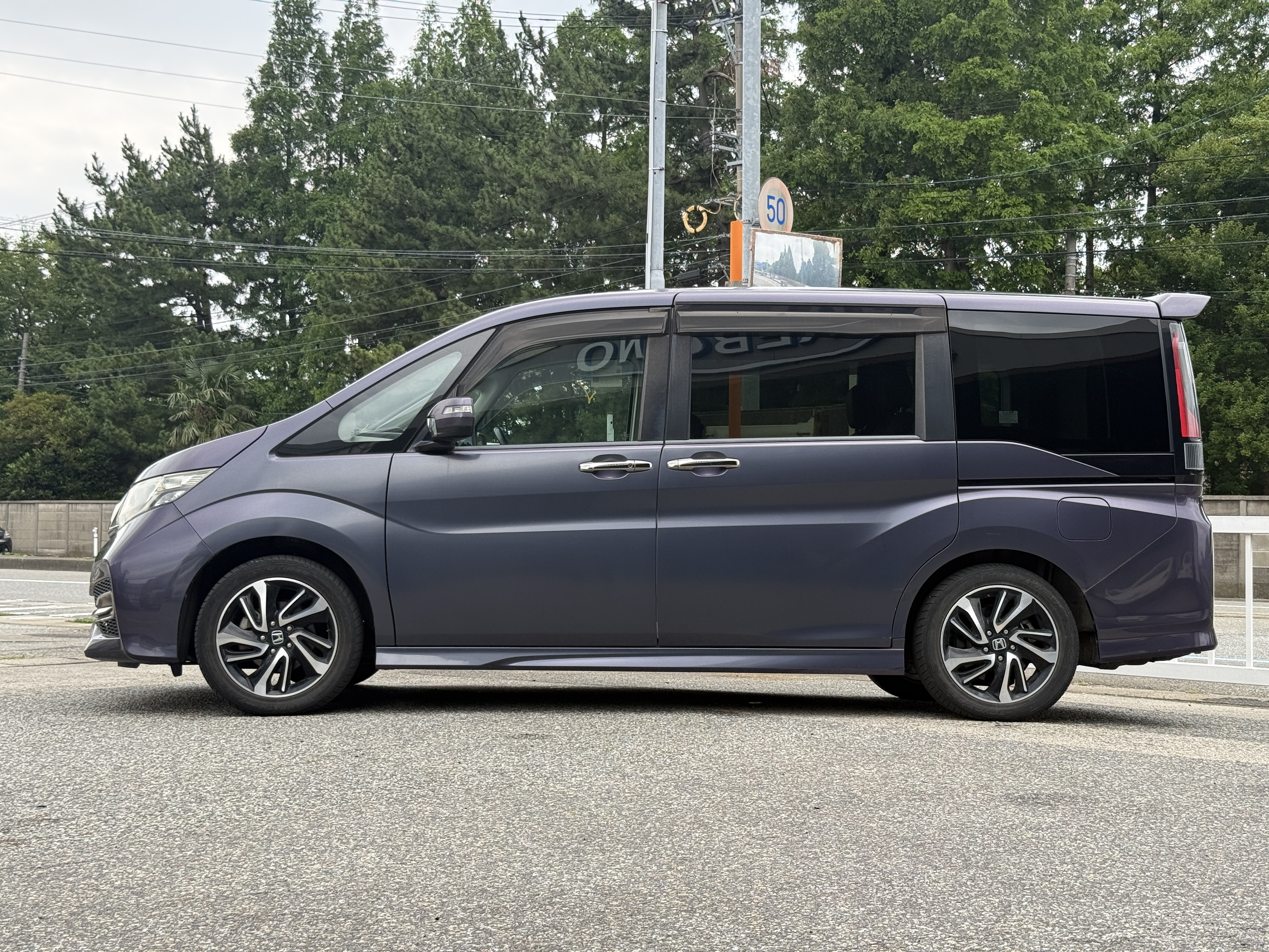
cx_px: 634
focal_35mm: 48
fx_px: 1760
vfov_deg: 30.3
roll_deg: -0.5
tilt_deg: +1.9
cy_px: 476
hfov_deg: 39.7
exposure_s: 1/769
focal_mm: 6.76
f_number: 1.78
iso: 64
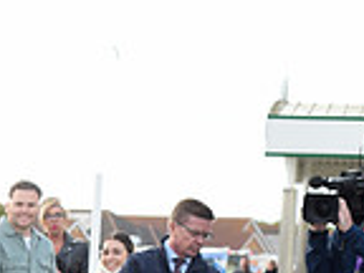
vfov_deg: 7.6
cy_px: 348
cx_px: -344
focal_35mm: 194
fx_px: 2040
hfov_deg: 9.6
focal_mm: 50
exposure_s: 1/500
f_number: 5
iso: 800
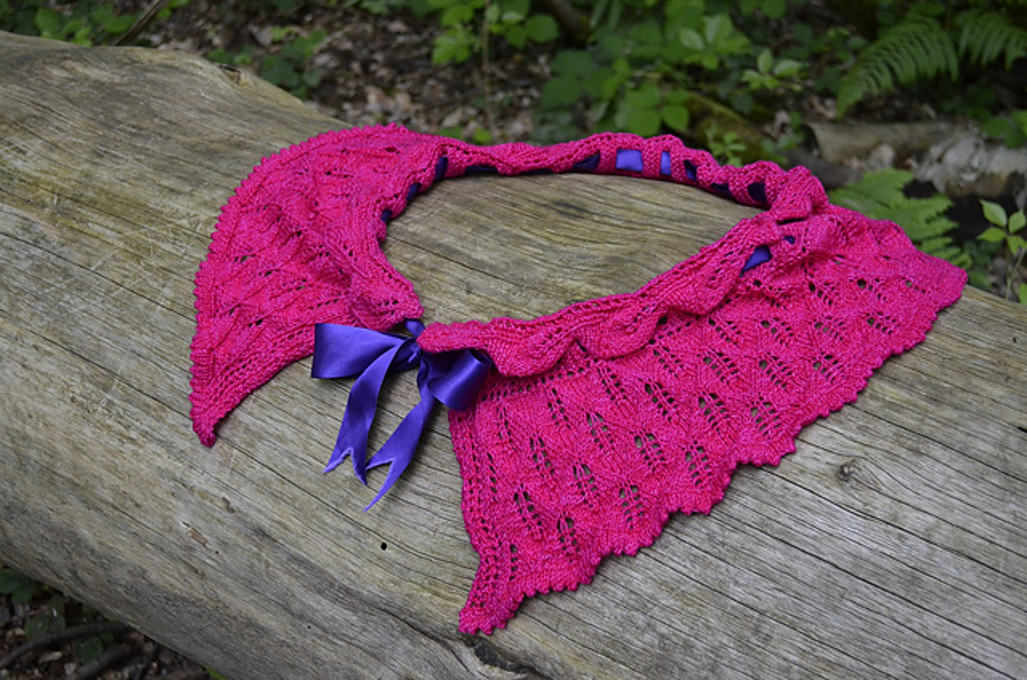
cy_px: 340
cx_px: 514
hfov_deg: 41.2
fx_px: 1367
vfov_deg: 28.0
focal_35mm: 48
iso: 1600
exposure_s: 1/500
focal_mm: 32
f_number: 4.8
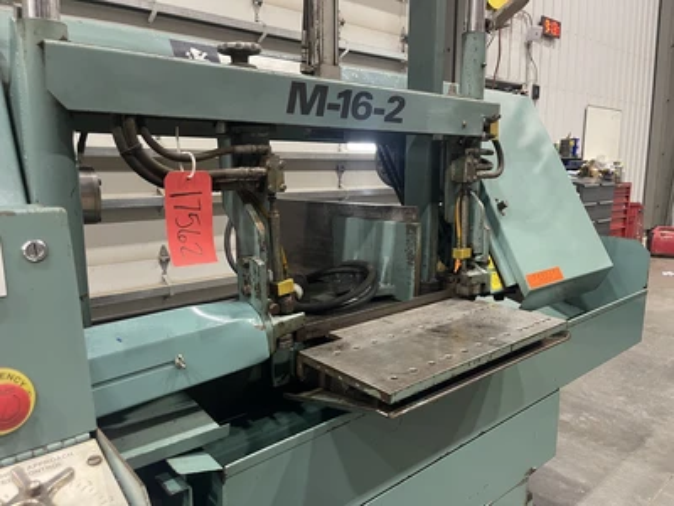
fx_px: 487
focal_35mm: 25
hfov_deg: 69.4
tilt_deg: -9.4
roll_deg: -0.4
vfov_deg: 54.9
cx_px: 337
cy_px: 253
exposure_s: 1/60
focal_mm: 5.1
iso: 500
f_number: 1.6
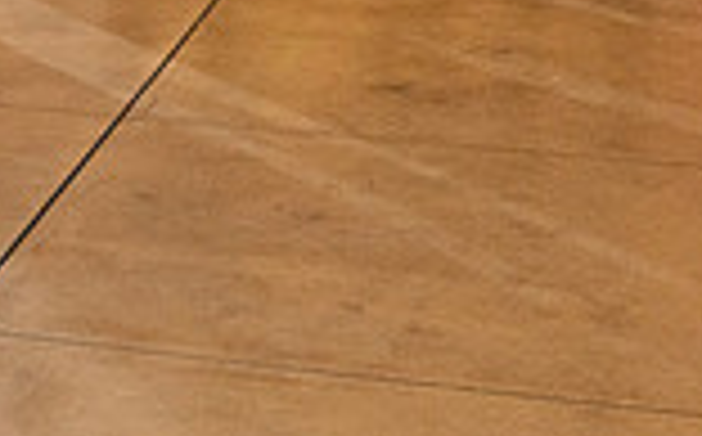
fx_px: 2426
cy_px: -353
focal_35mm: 127
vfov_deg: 9.7
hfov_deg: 15.7
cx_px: -194
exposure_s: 1/200
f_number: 3.5
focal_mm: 33.5
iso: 2000
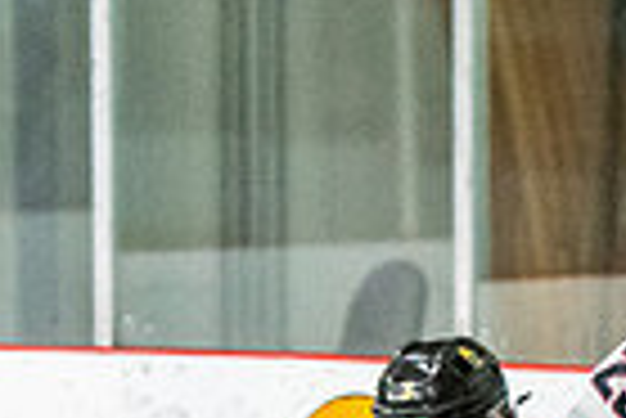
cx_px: 1008
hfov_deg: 3.5
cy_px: 826
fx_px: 10253
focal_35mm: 589
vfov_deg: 2.3
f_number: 2.8
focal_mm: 100
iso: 4000
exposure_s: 1/800
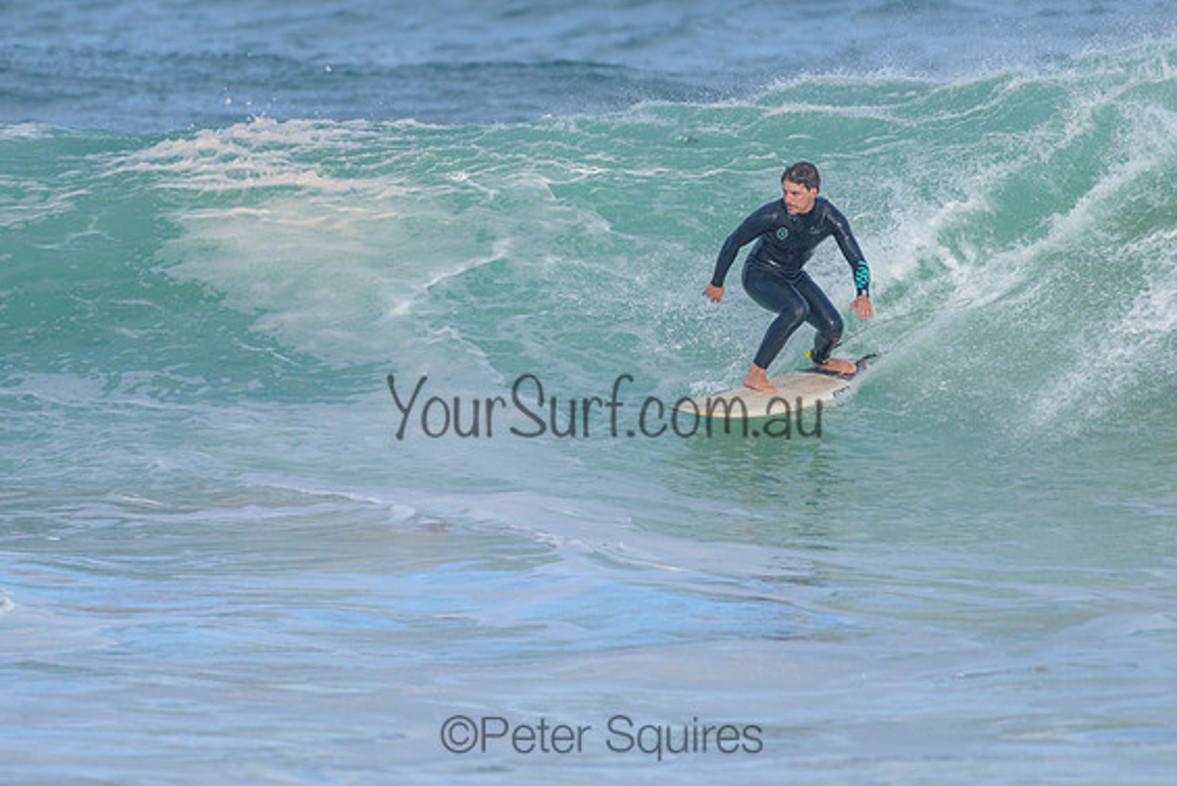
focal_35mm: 629
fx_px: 20569
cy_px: 376
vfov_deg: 2.2
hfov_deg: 3.3
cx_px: 565
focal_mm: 500
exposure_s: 1/2000
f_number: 5.6
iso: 400
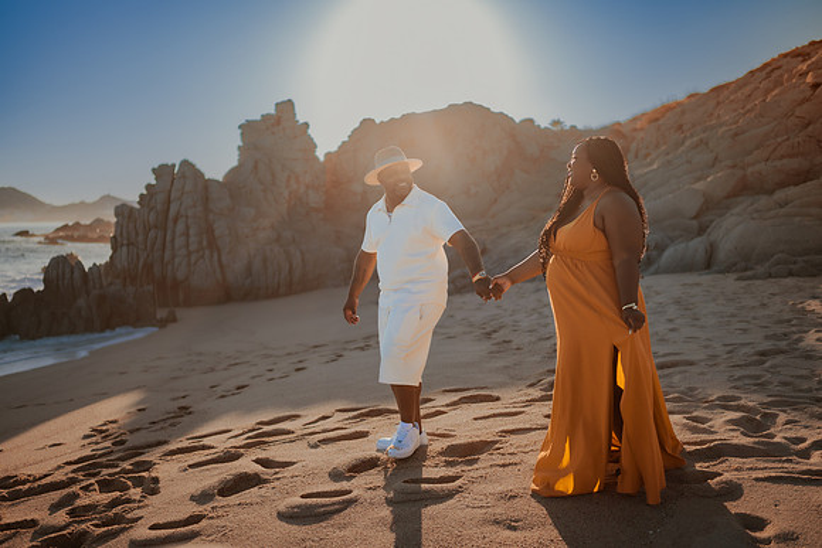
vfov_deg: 37.9
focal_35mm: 35
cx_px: 411
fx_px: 799
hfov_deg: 54.4
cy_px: 274
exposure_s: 1/4000
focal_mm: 35
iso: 100
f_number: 1.8
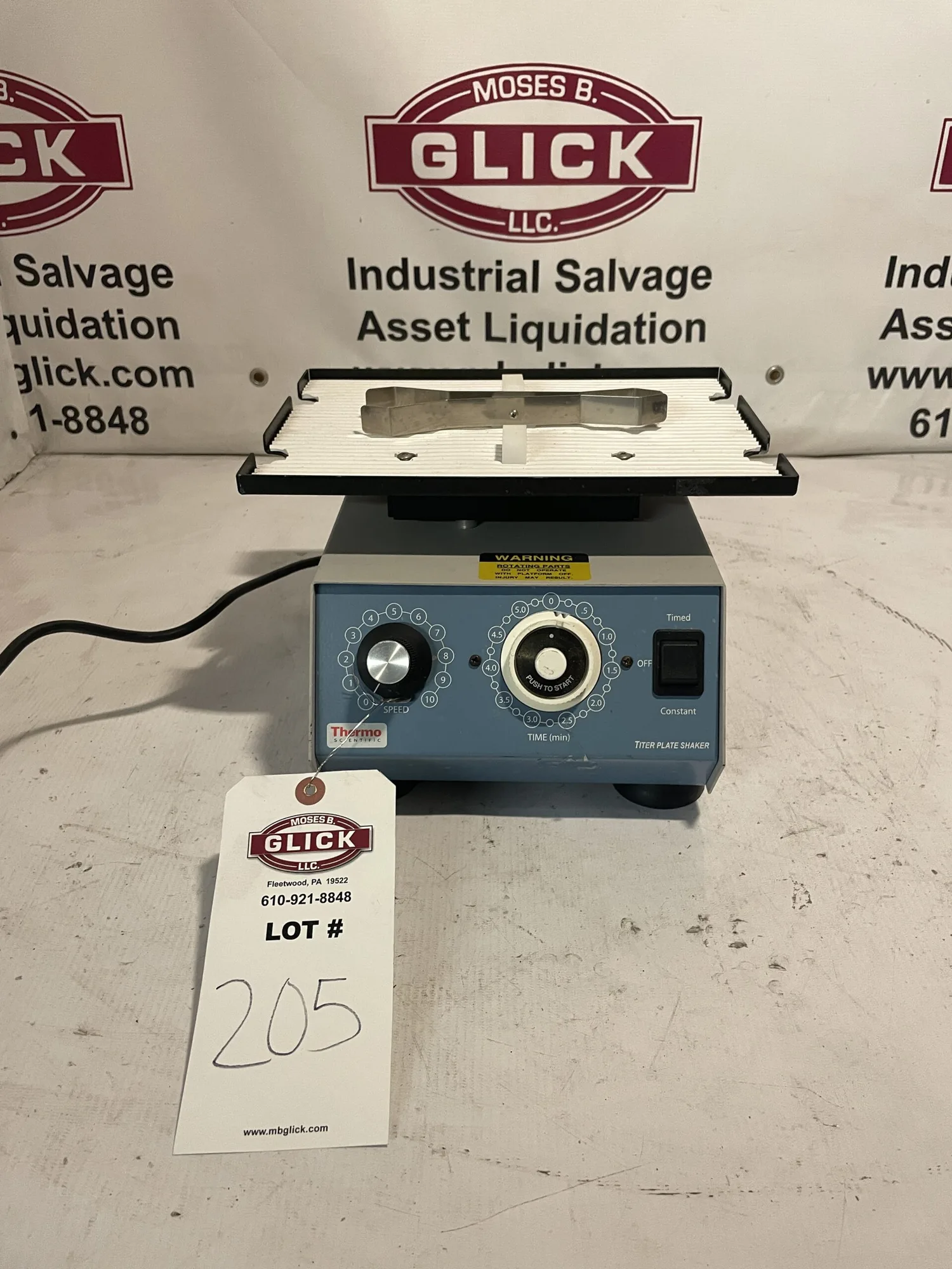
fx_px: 953
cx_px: 476
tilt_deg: -29.8
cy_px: 634
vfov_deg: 67.3
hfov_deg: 53.1
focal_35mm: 26
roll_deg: -0.9
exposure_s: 1/60
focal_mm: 4.2
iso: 250
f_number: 1.6
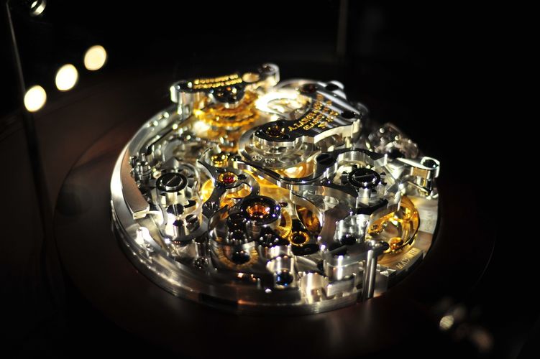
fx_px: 750
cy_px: 180
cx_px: 270
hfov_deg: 39.6
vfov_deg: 27.0
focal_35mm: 50
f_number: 1.8
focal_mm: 50
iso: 250
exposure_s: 1/320
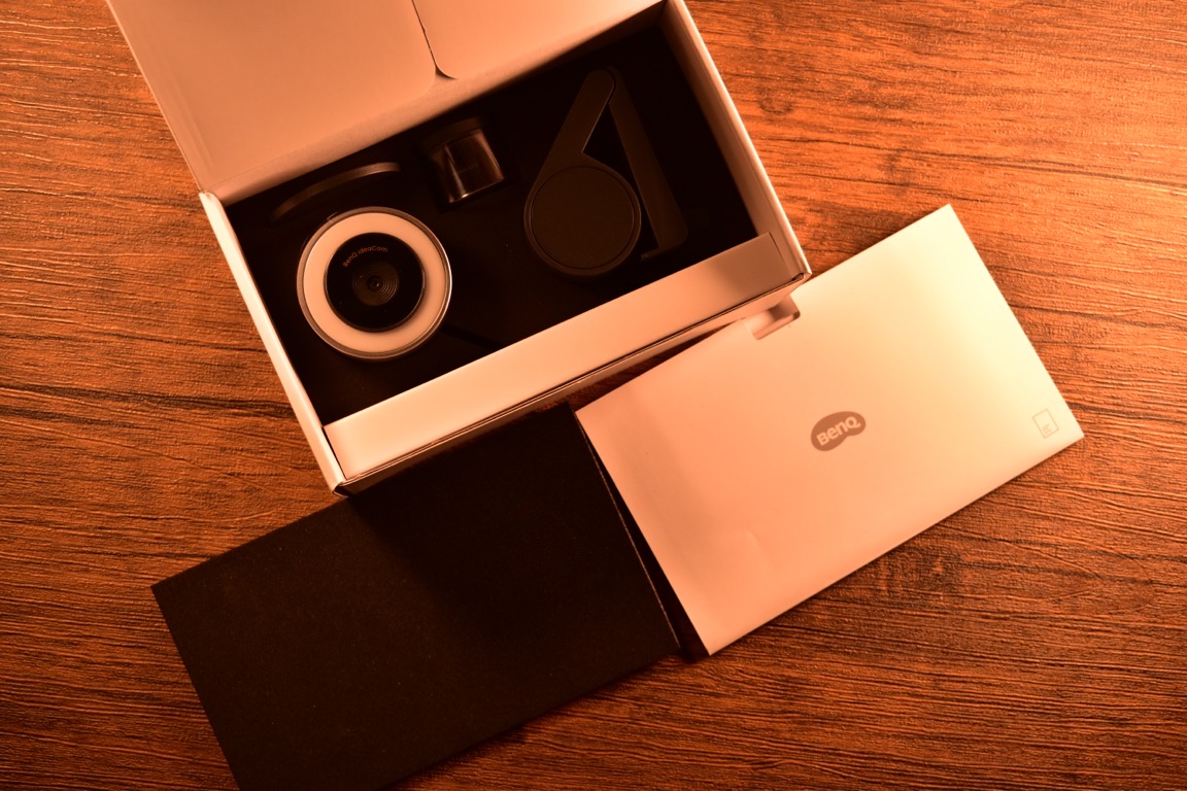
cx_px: 594
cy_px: 396
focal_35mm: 52
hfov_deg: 37.9
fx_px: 1731
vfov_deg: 25.8
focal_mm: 35
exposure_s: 1/80
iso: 800
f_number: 5.6
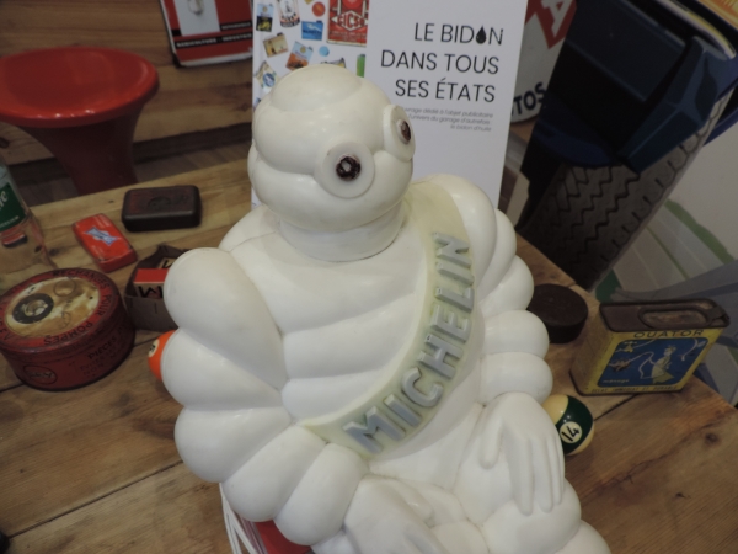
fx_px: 512
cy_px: 277
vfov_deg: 56.8
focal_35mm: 24
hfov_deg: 71.6
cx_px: 369
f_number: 3
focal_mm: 4.3
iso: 200
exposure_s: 1/30
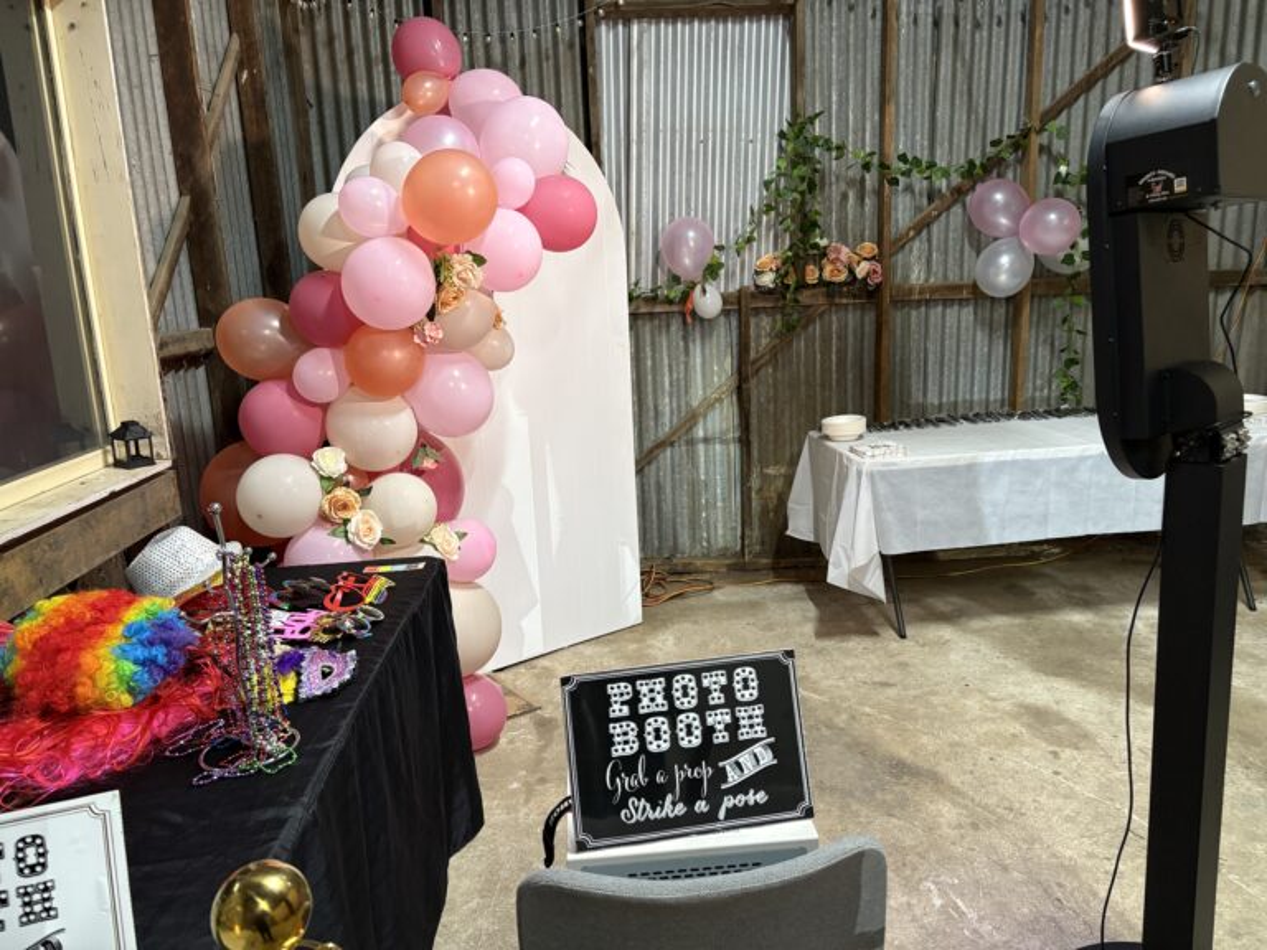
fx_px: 952
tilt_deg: -12.4
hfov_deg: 67.3
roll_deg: +3.2
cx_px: 634
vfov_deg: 53.1
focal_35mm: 26
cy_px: 475
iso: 320
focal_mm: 5.96
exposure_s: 1/60
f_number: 1.6
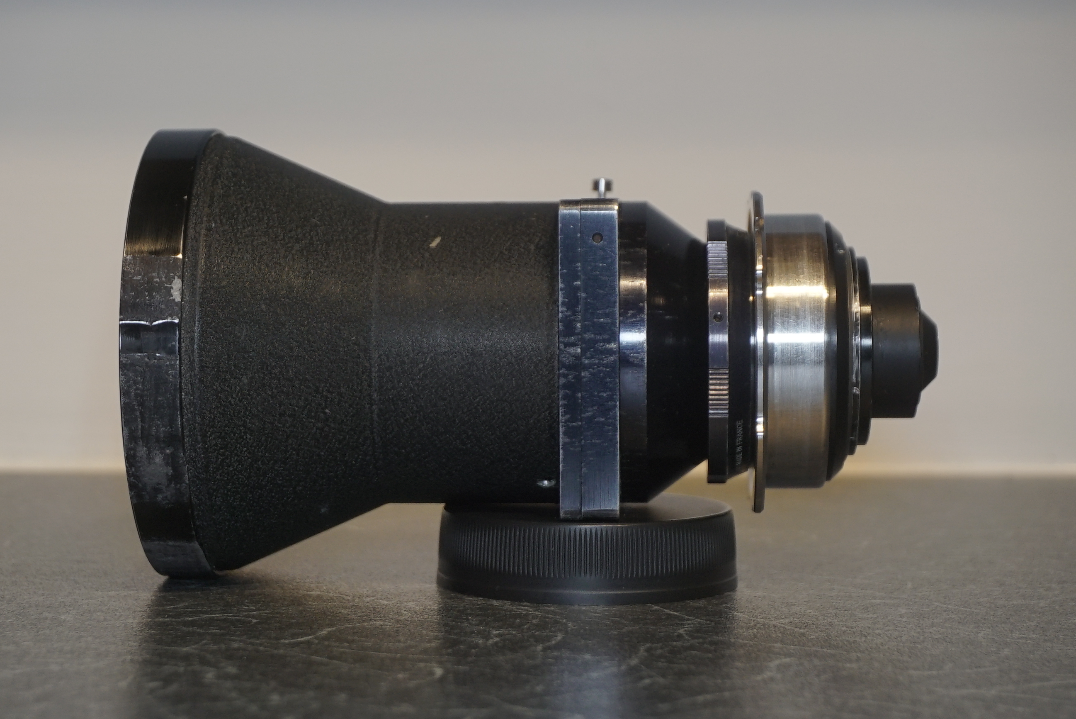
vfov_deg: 17.1
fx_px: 2392
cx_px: 515
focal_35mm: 80
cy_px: 353
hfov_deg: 25.3
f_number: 8
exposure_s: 1/60
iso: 800
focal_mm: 50
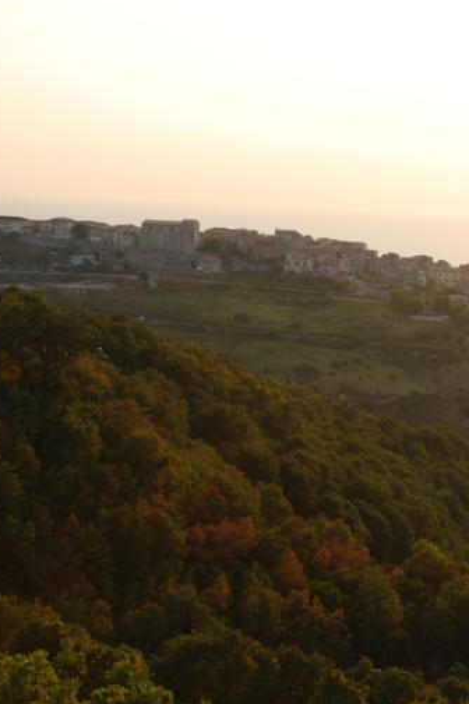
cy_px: 344
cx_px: 359
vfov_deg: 32.4
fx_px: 1211
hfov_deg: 21.7
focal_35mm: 62
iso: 200
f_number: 9
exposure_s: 1/125
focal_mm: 26
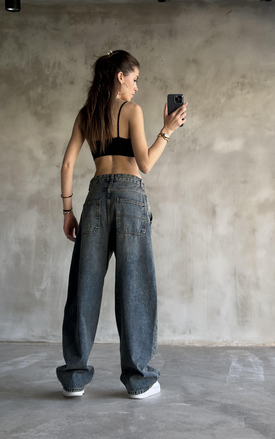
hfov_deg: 25.3
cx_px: 128
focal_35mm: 51
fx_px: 612
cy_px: 220
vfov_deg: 39.6
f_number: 1.78
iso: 125
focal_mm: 6.86
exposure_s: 1/60
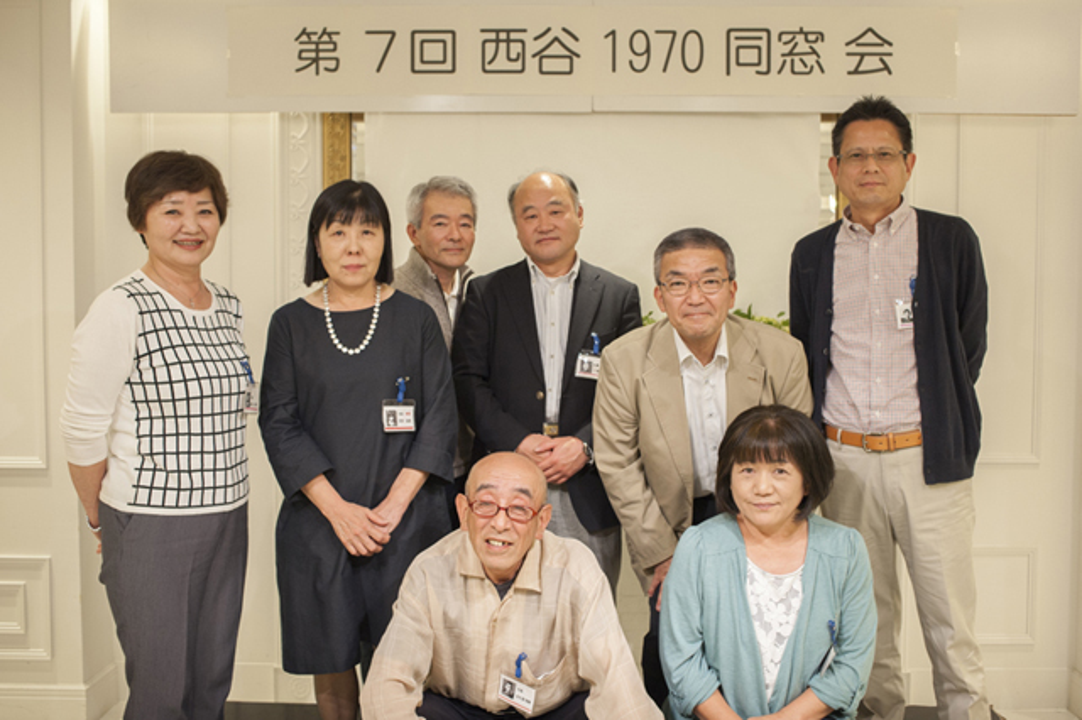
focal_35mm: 35
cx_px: 541
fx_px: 1051
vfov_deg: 37.8
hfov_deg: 54.5
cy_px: 360
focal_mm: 35
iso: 450
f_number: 5.6
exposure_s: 1/100
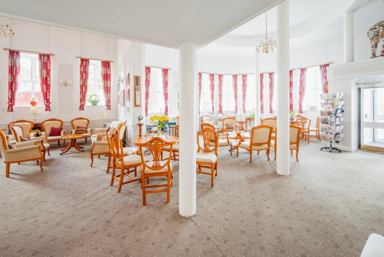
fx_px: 160
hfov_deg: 100.4
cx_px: 192
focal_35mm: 15
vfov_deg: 77.4
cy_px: 128
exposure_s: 1/10
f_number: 8
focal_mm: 15
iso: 400
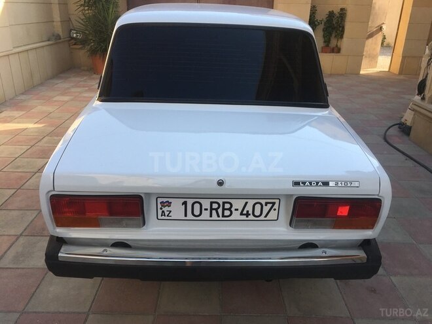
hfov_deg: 61.7
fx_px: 362
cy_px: 162
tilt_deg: -20.4
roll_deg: -1.2
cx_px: 216
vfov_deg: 48.2
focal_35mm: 29
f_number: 2.2
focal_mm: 4.15
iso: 25
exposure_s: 1/411
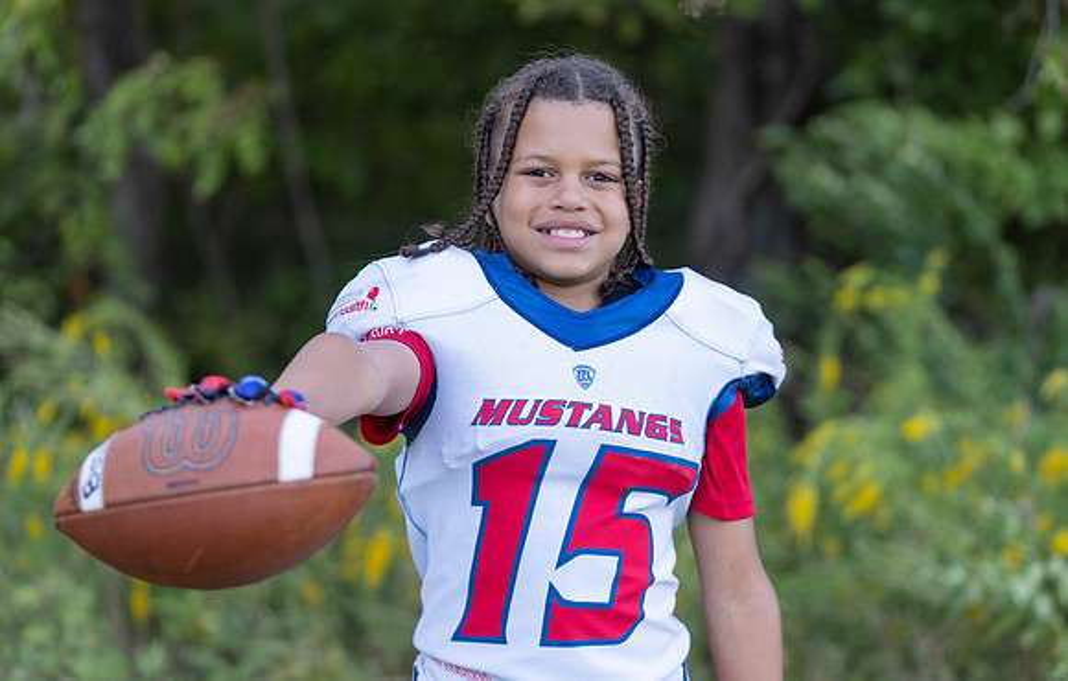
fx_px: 2744
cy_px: 374
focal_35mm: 94
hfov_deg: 22.0
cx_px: 561
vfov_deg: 14.2
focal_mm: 88
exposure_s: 1/320
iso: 250
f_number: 2.8
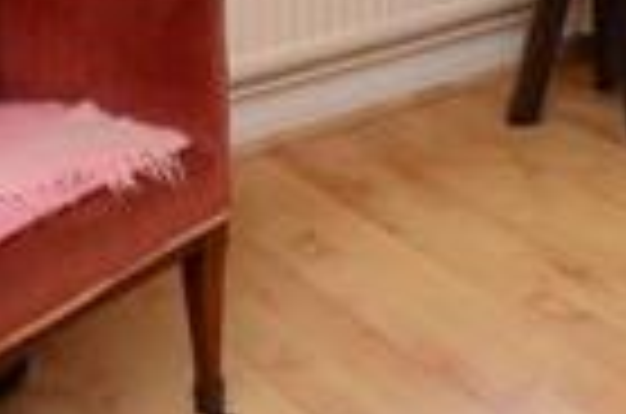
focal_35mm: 71
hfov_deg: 27.1
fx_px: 1232
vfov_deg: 16.0
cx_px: 603
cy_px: -349
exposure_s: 1/40
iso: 400
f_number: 5.6
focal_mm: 10
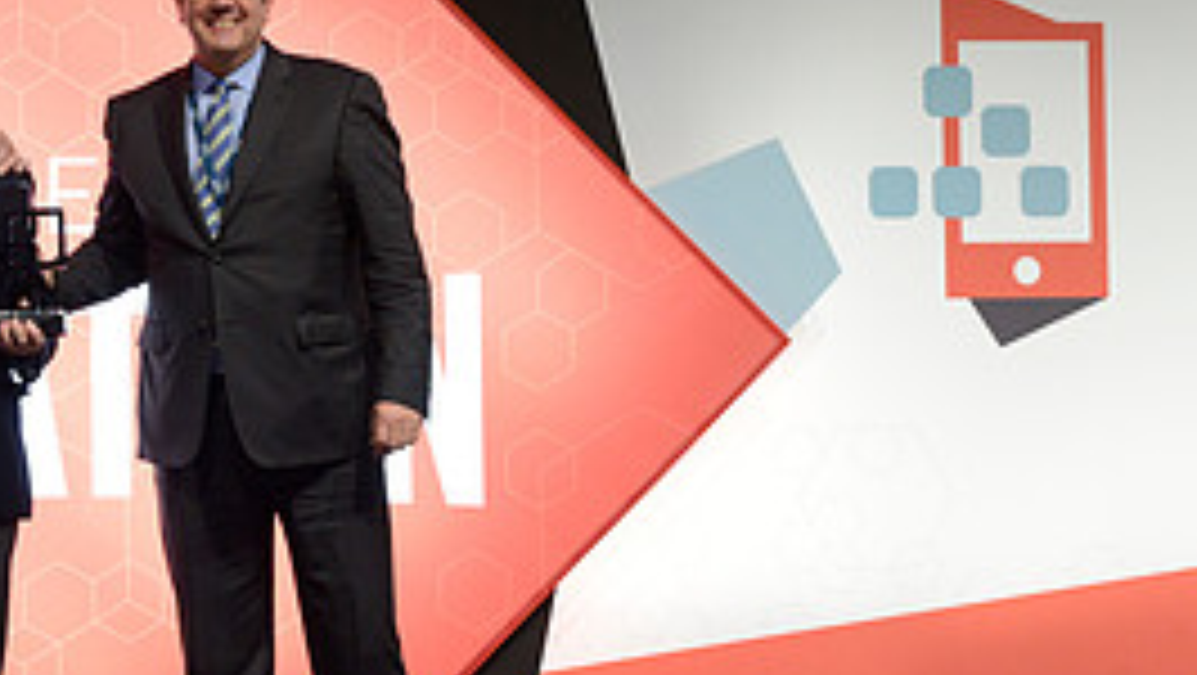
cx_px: -18
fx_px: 5081
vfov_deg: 7.6
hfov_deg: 13.2
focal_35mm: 160
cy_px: 209
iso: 2500
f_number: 8
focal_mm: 70
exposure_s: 1/100
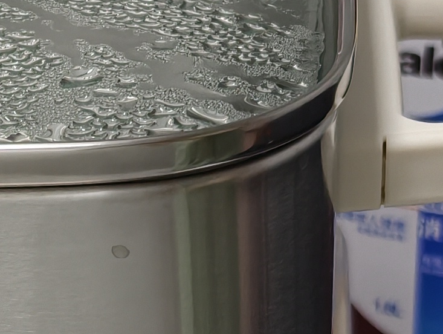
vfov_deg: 11.4
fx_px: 1641
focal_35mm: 128
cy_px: 375
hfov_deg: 14.8
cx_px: -111
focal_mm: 6.25
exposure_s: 1/100
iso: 410
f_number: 1.68
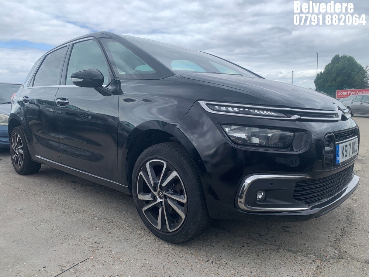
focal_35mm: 26
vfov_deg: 53.1
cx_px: 184
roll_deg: +1.0
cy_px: 138
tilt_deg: -6.5
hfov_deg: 67.3
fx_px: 277
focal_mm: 4.25
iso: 25
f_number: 1.8
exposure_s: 1/1163
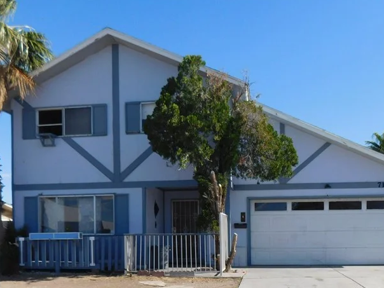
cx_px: 210
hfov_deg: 47.8
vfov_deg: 35.4
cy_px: 238
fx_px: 433
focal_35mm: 39
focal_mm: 4
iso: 125
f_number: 6
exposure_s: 1/400
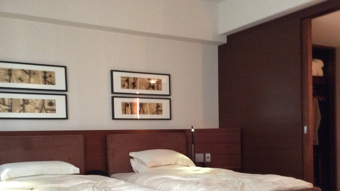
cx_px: 146
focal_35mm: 44
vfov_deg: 26.7
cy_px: 147
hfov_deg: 46.3
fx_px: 397
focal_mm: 3.3
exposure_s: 1/24
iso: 250
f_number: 2.4
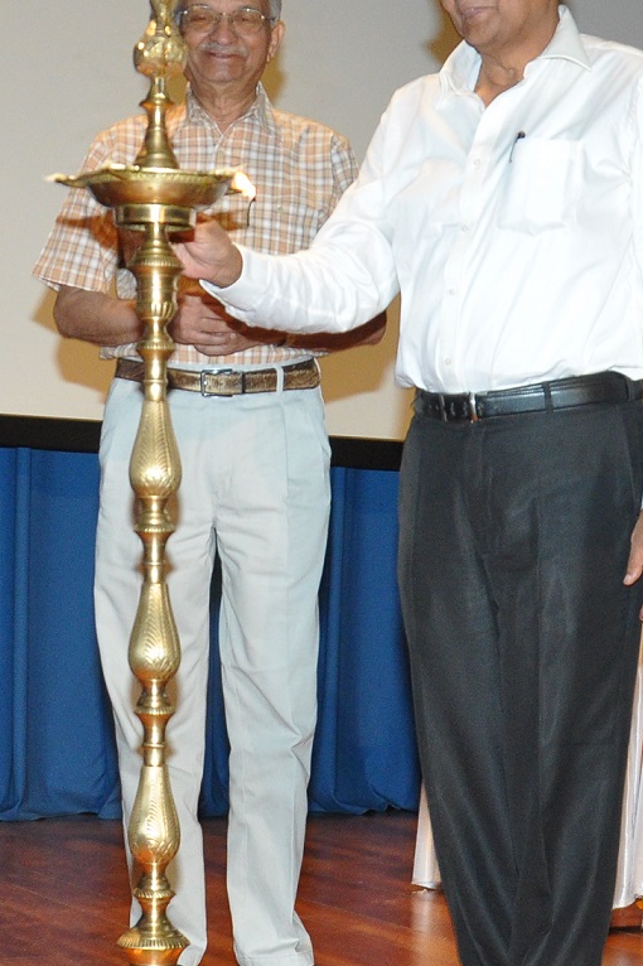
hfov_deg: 15.7
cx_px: 174
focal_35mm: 86
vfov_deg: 23.5
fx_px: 2316
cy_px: 436
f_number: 5.6
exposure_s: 1/125
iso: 1250
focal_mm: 21
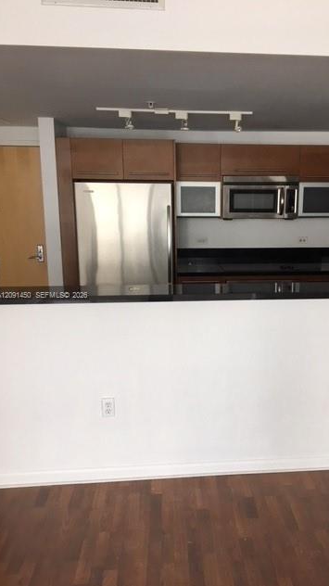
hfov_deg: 36.3
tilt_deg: -10.8
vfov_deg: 61.0
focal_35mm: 32
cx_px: 218
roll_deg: -2.8
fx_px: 497
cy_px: 296
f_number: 2.2
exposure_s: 1/30
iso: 25
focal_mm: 4.15
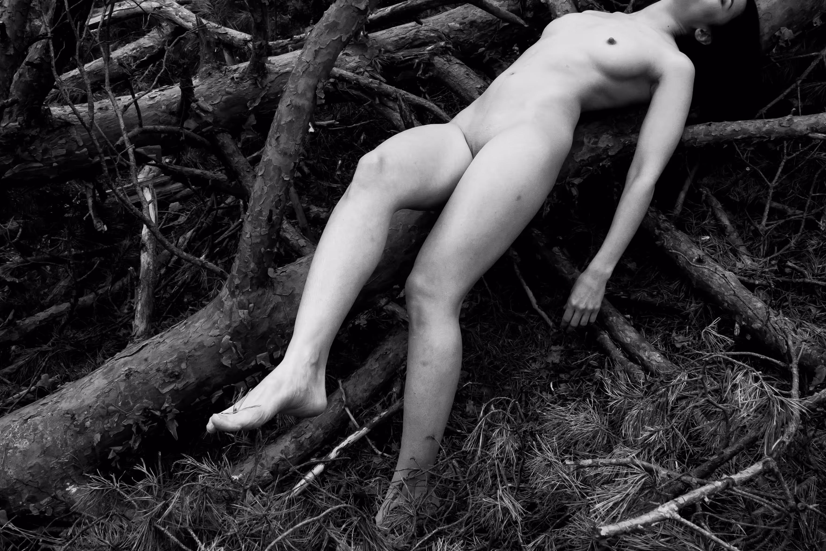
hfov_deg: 54.4
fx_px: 803
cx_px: 439
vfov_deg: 37.4
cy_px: 183
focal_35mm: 35
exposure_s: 1/640
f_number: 5.6
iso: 500
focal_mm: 16
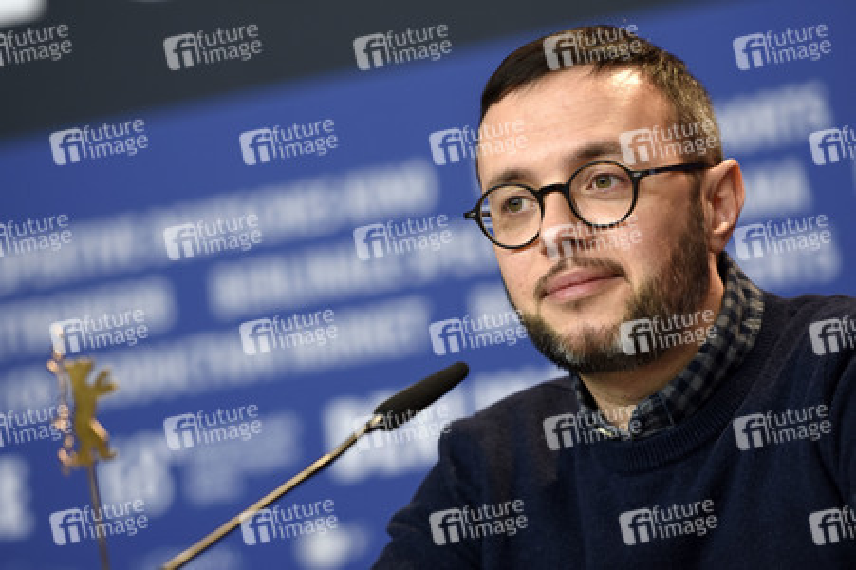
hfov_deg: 7.6
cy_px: 285
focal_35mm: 270
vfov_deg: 5.1
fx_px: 6415
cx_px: 428
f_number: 3.2
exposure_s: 1/320
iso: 640
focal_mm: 180
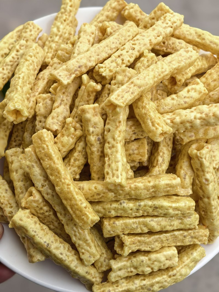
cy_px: 146
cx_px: 110
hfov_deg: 30.3
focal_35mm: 48
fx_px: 405
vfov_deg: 39.7
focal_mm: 5.75
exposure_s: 1/540
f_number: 2
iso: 50
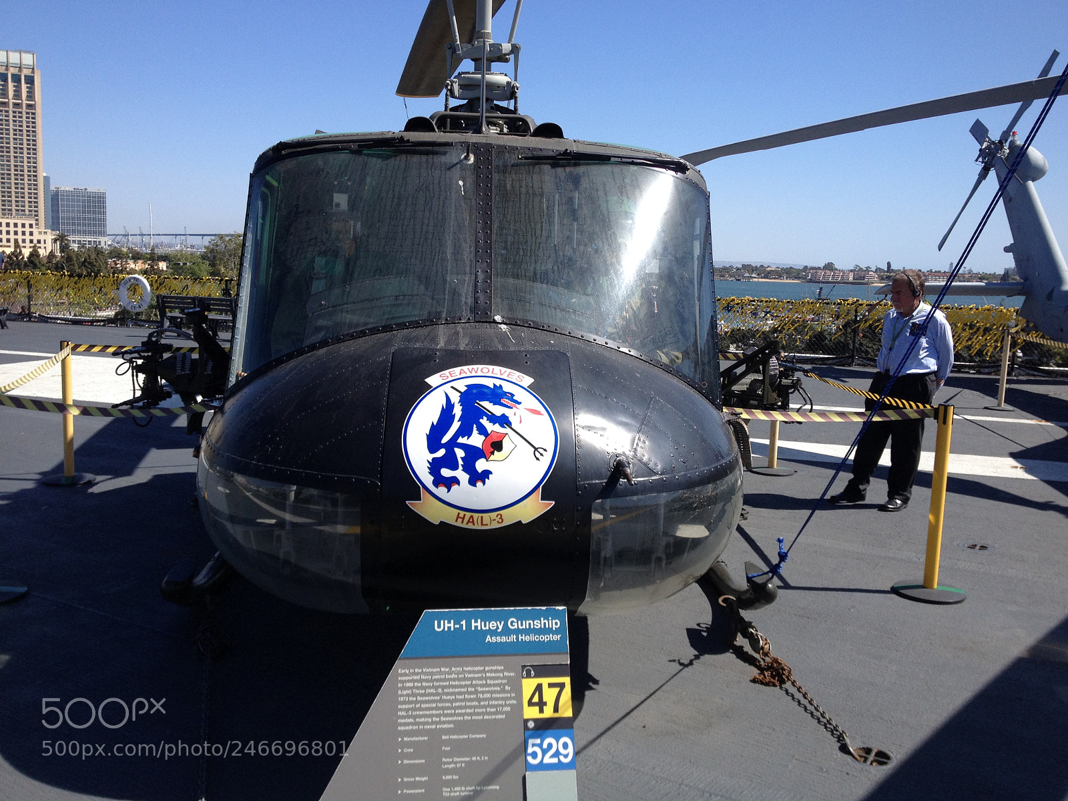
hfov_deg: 52.6
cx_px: 534
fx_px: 1080
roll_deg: -2.3
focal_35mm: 35
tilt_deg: -11.0
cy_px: 400
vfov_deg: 40.7
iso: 50
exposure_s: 1/1493
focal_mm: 4.28
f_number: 2.4
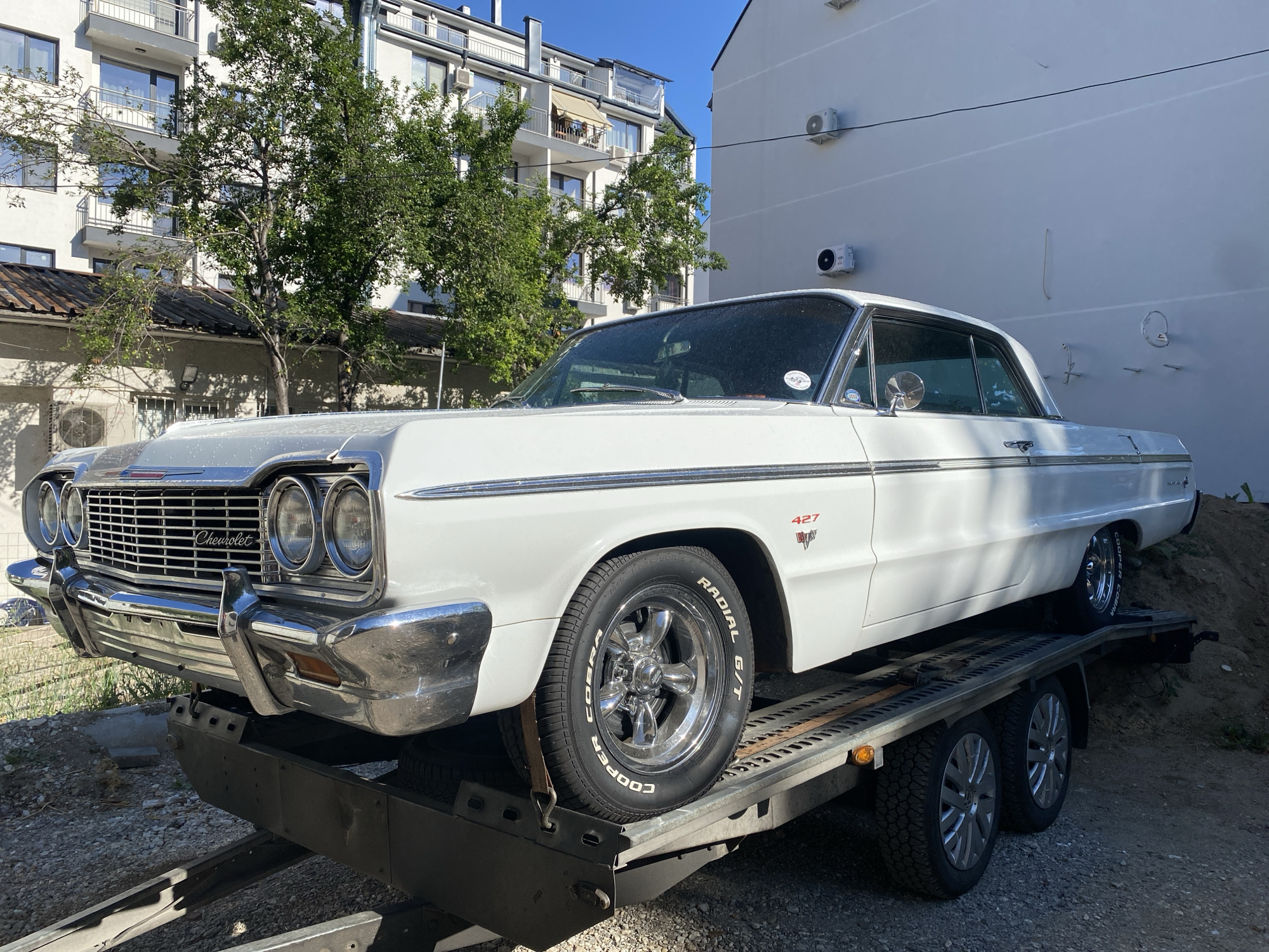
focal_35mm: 26
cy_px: 476
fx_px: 953
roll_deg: -1.5
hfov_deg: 67.3
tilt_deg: +0.7
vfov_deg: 53.1
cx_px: 634
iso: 32
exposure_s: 1/3610
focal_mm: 4.25
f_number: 1.8
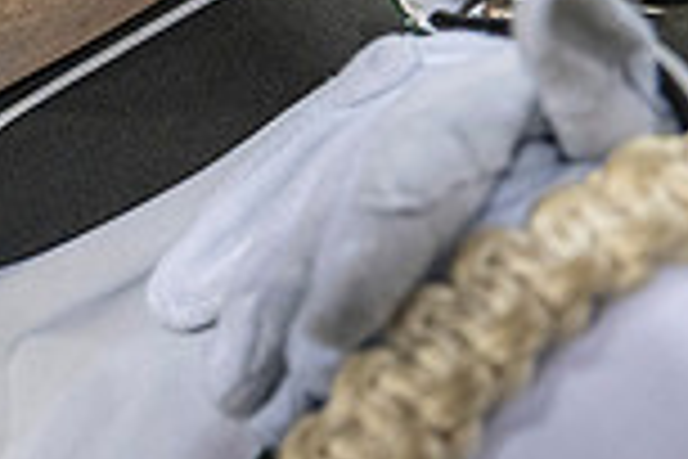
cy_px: -61
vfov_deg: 14.1
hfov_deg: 18.1
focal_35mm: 95
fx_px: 1815
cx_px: -459
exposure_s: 1/500
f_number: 3.2
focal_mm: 25
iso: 2000
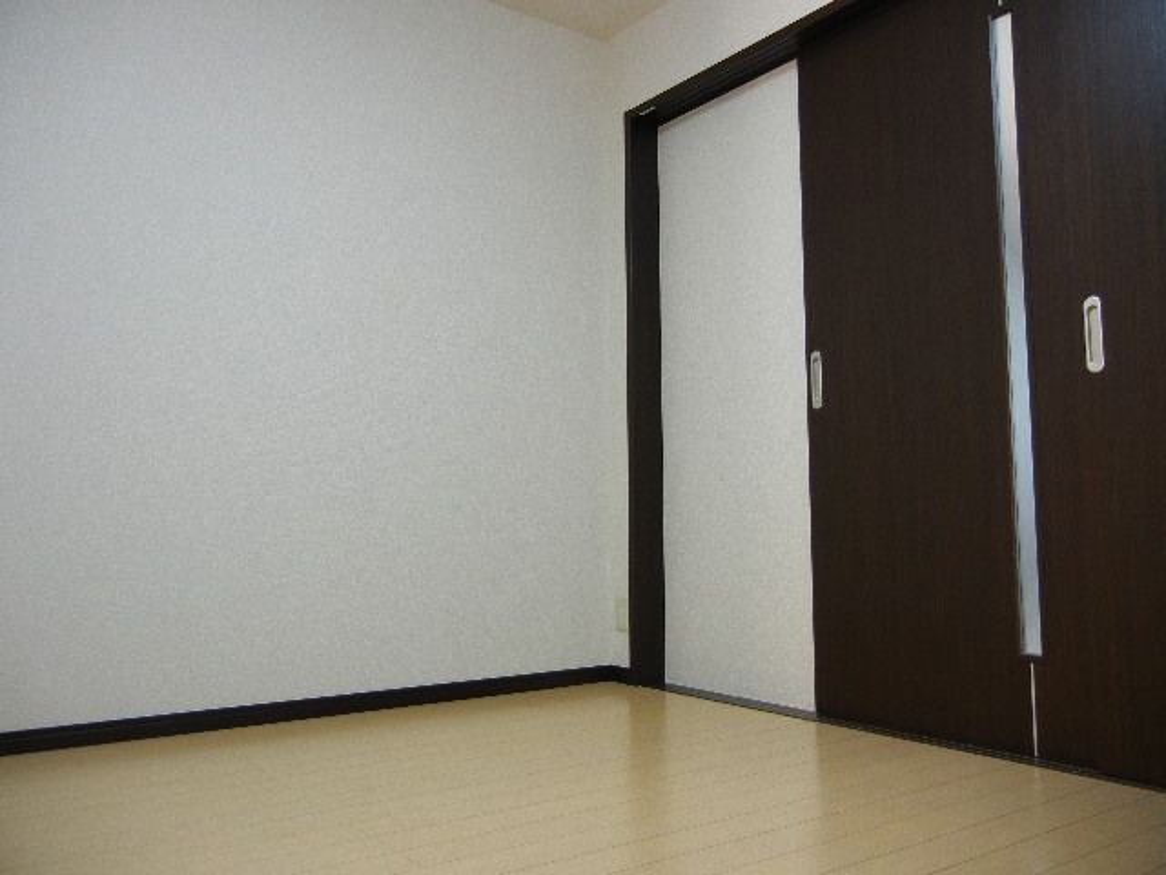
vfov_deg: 46.8
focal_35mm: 30
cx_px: 583
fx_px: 1011
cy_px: 438
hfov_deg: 60.0
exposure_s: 1/30
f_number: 3.5
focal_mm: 5.4
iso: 225
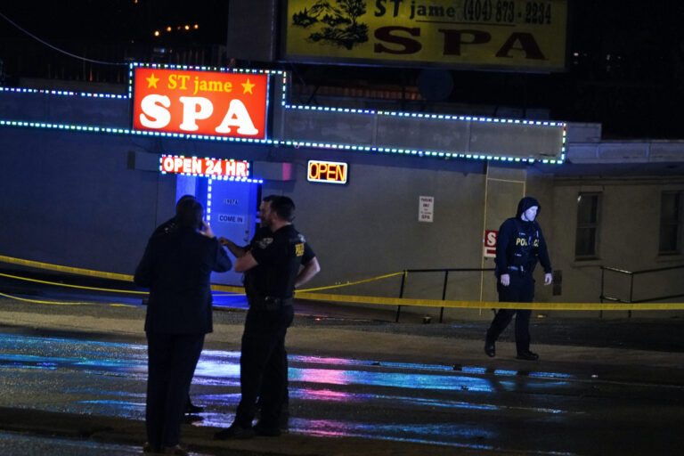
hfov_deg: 11.4
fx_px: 3439
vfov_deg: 7.6
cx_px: 342
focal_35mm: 181
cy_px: 228
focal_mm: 181
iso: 12800
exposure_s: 1/200
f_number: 5.6
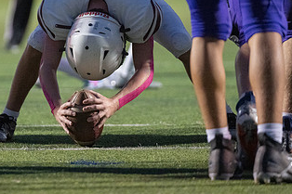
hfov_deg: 5.4
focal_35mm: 383
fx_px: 3105
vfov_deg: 3.6
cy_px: 42
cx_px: 58
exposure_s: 1/1250
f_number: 2.8
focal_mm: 192
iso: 12800
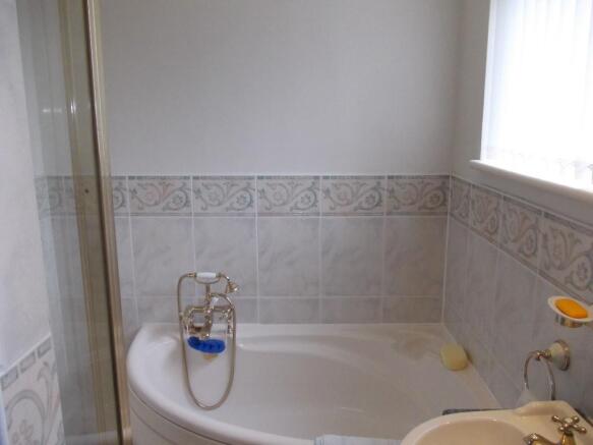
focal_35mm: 28
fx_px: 480
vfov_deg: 49.7
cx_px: 296
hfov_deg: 63.5
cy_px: 222
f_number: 2.7
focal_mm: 4
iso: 250
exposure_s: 1/60
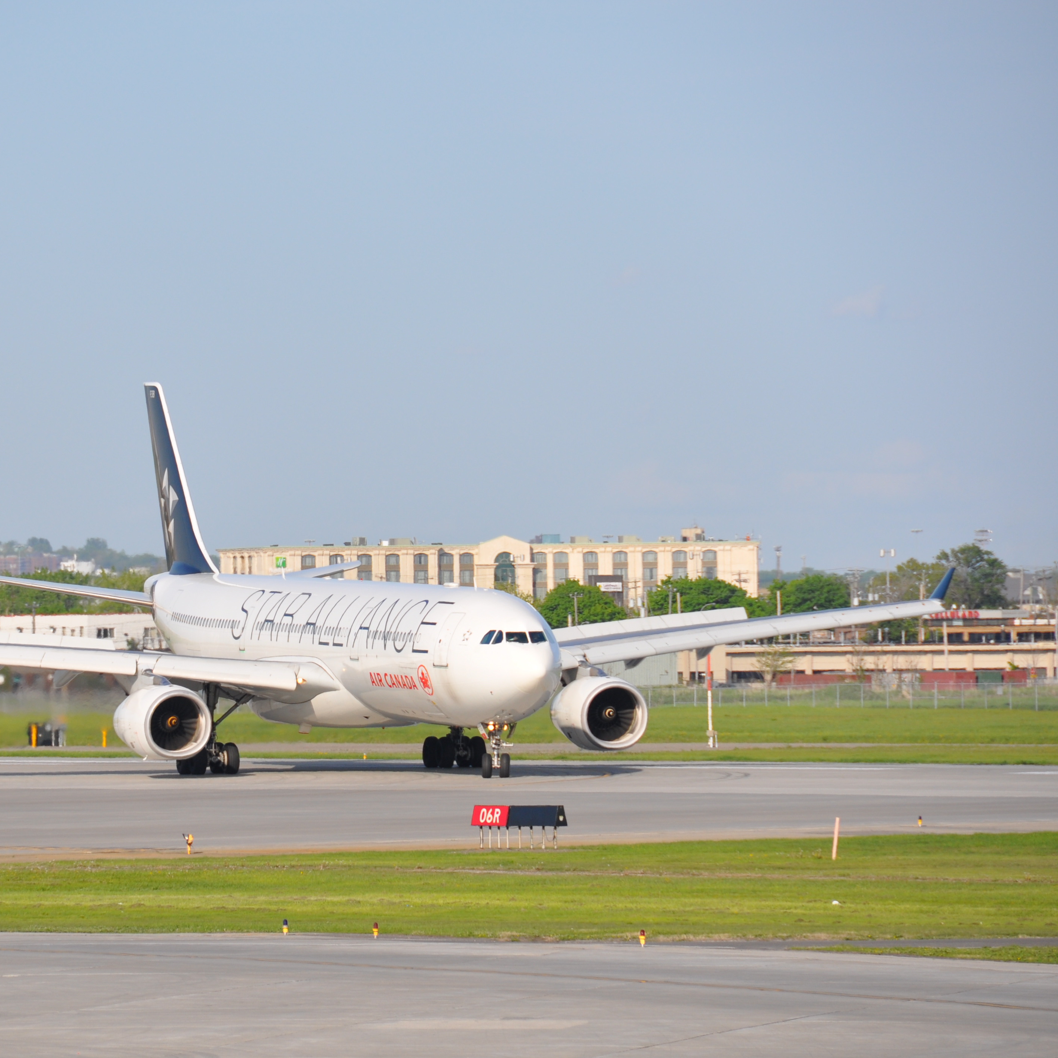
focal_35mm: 384
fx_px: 13278
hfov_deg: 4.6
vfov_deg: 4.6
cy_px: 529
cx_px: 286
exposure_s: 1/800
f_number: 7.1
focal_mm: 200
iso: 200
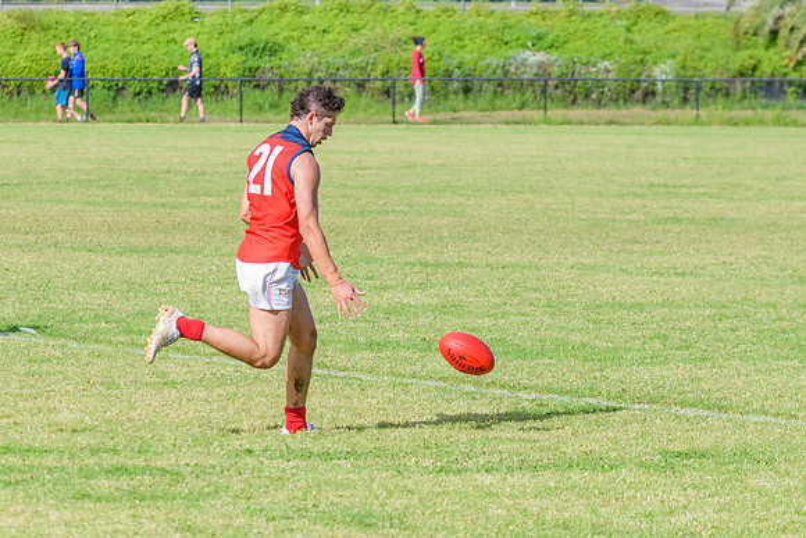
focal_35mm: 263
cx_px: 440
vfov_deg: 5.2
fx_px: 5892
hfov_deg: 7.8
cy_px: 244
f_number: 7.1
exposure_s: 1/2000
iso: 800
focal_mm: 150
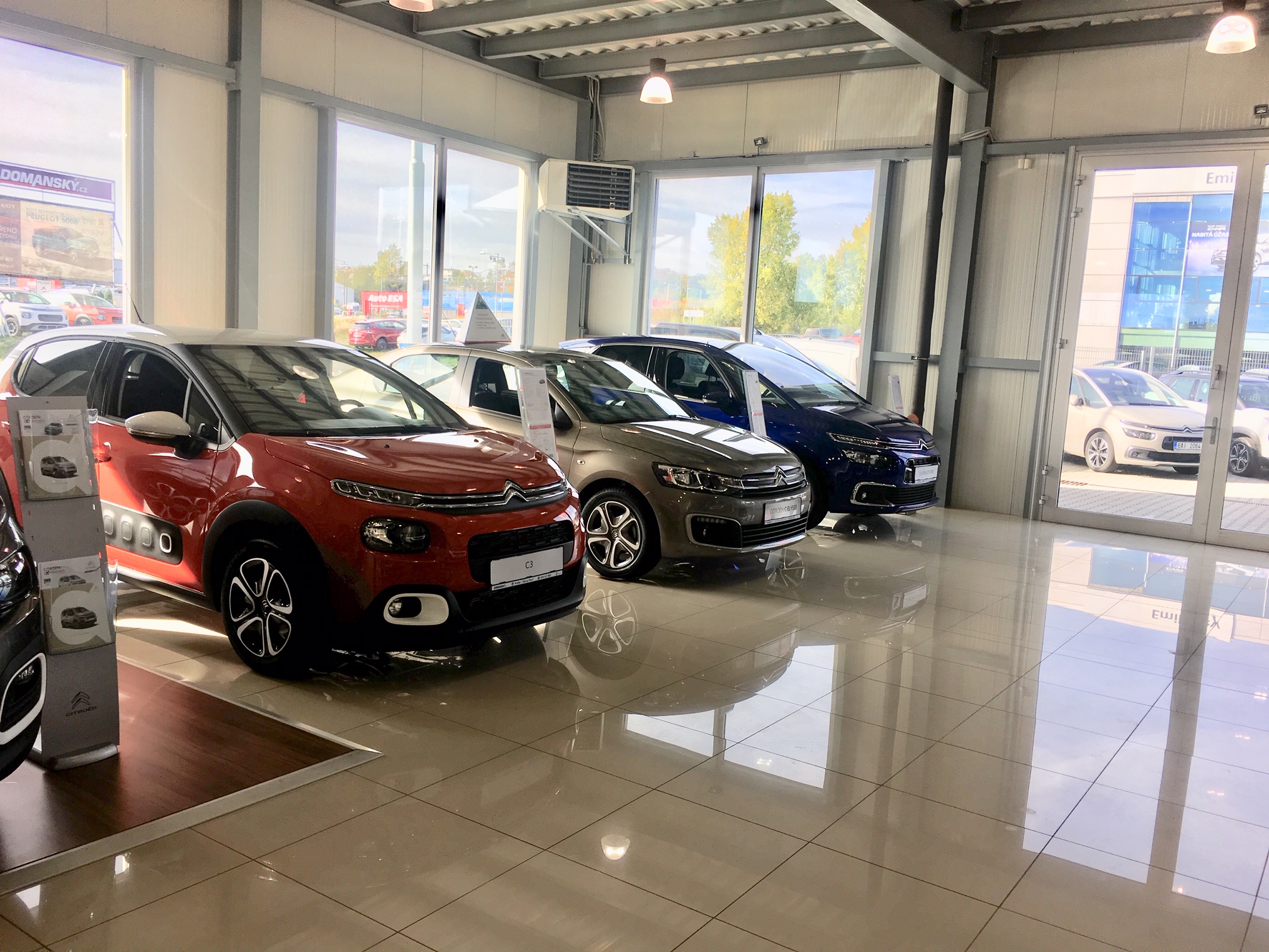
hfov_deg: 61.7
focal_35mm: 29
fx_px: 1063
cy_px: 476
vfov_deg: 48.2
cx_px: 634
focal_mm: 4.15
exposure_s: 1/361
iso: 25
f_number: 2.2
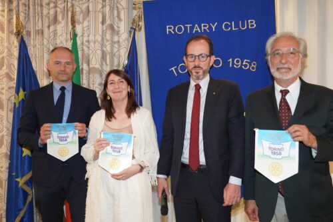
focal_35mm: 33
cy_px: 111
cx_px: 166
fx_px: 305
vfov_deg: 39.9
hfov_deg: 57.2
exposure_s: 1/125
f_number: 4
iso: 6400
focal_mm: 33
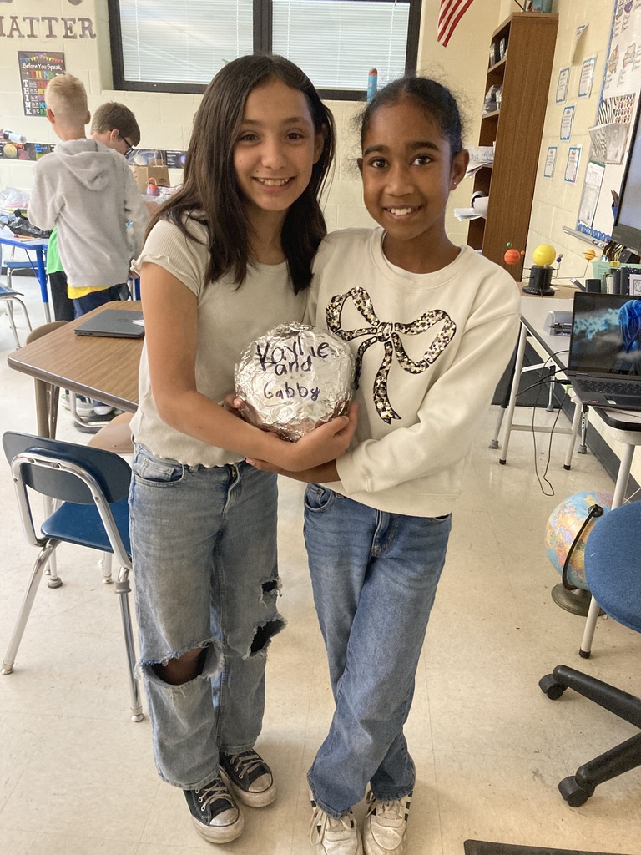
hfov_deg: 49.7
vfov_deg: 63.4
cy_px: 428
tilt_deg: -22.1
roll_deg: -2.9
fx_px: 691
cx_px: 320
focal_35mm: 28
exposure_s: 1/30
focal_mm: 3.99
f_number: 1.8
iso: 400
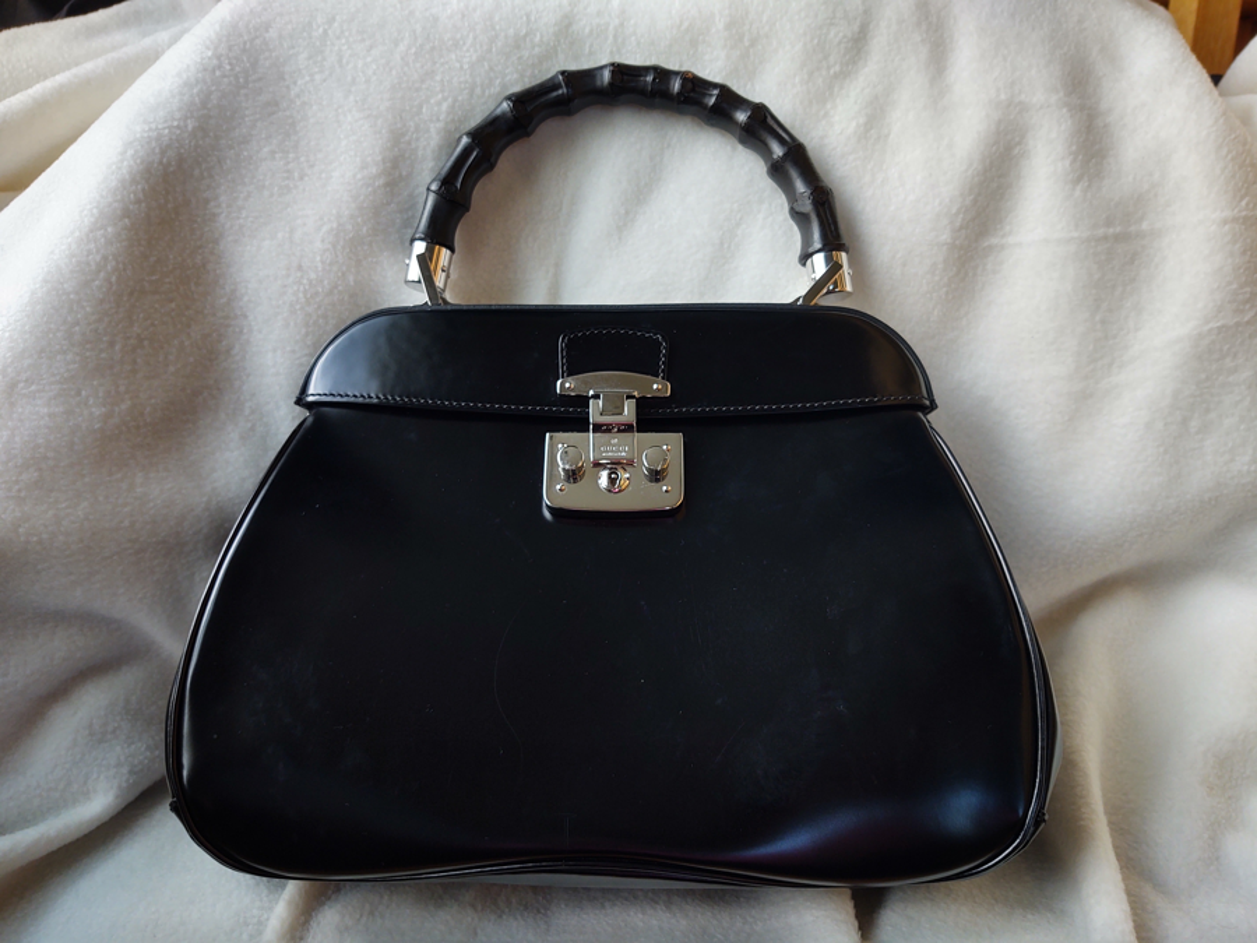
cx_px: 628
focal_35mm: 27
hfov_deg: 65.3
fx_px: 980
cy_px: 472
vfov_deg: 51.4
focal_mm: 4.75
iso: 100
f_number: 1.7
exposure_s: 1/103
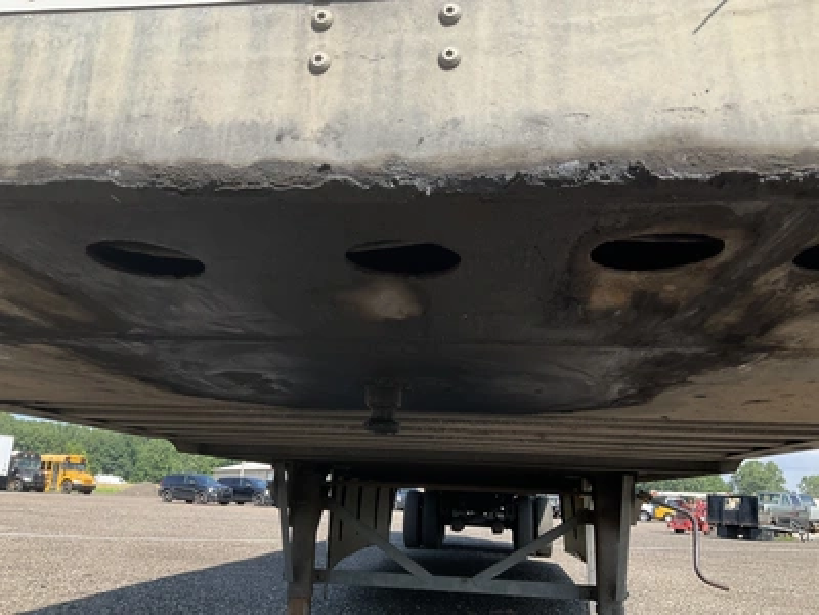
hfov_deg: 61.7
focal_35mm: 29
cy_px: 308
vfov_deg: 48.2
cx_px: 410
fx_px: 686
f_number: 1.8
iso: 25
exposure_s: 1/978
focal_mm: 3
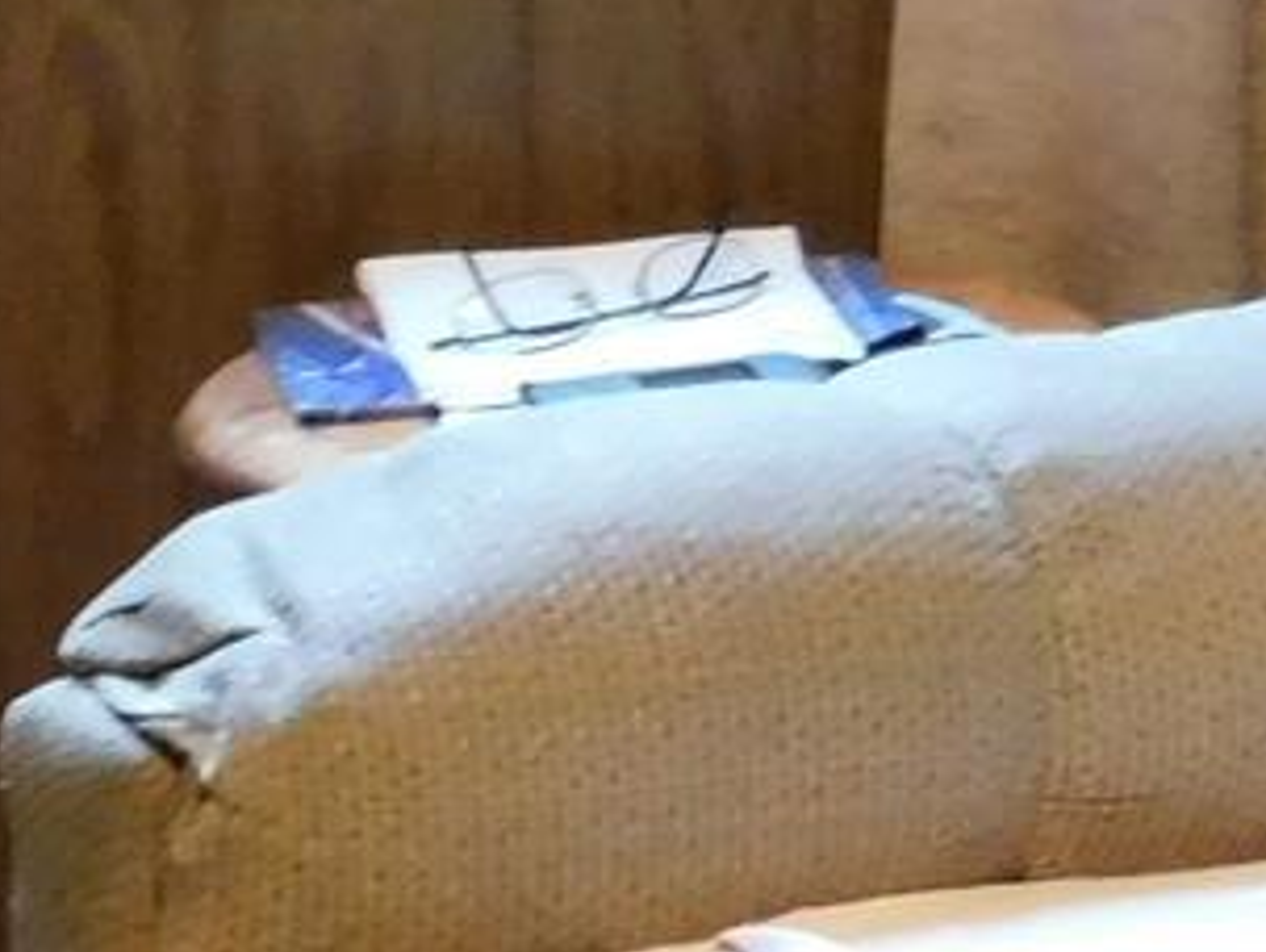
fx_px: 8898
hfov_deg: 7.5
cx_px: 3309
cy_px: -914
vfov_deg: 6.0
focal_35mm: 243
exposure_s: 1/8
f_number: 3.5
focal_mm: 6.3
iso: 500
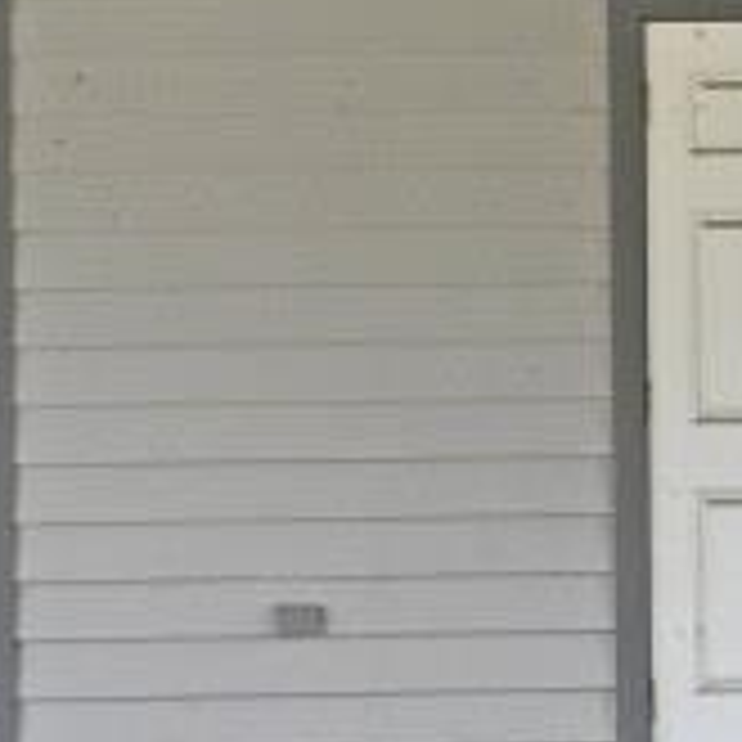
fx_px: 2619
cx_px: 139
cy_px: 193
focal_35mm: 108
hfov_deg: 16.0
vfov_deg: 16.1
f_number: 5.6
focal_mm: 14
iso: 180
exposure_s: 1/125
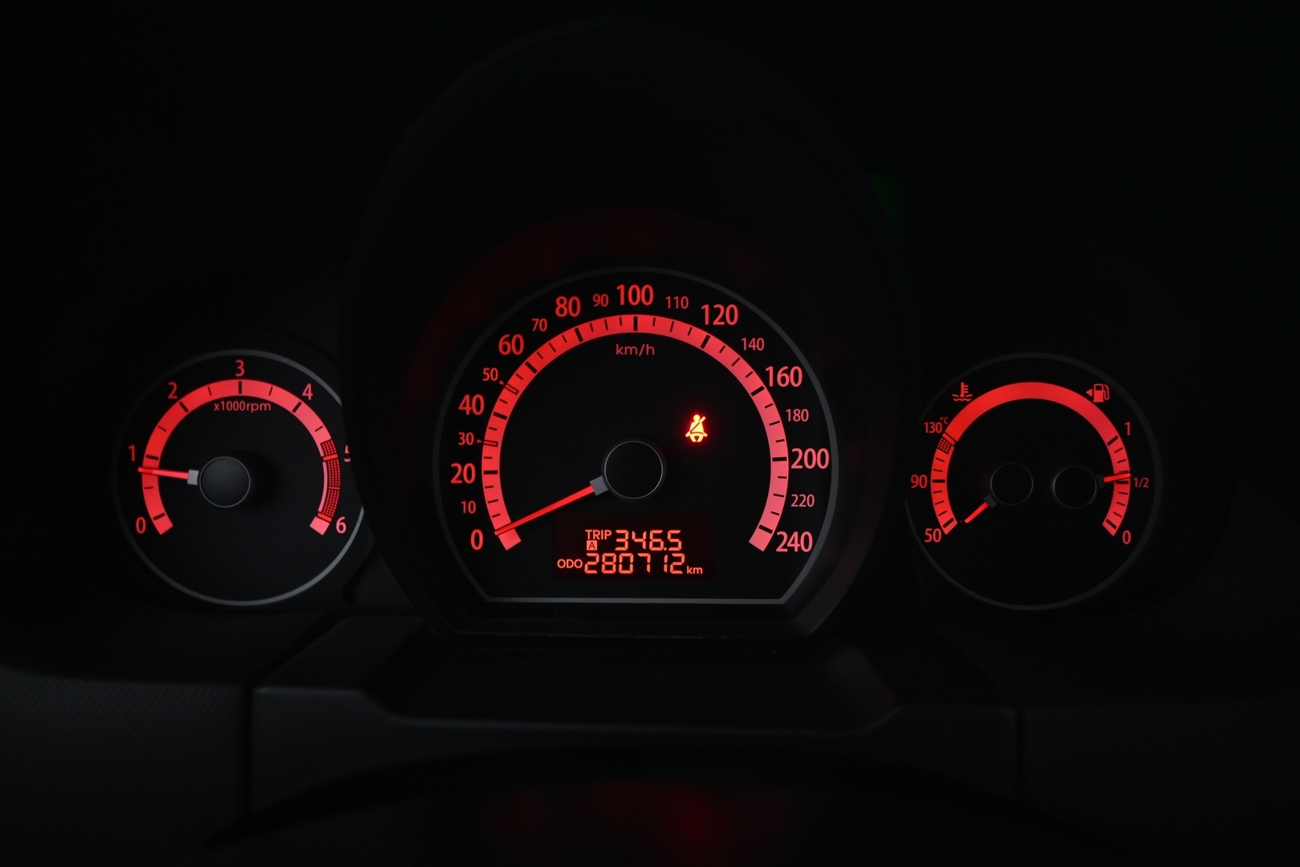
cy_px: 434
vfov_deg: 44.6
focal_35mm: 29
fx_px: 1056
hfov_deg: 63.2
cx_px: 650
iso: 1000
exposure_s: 1/13
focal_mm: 19.5
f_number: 3.8
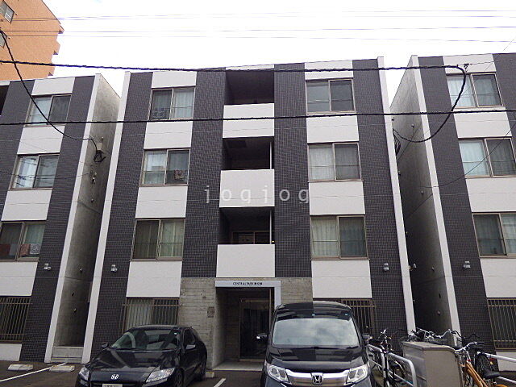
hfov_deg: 71.6
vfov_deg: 56.8
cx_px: 258
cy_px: 194
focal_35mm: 24
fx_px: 358
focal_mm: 4.25
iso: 100
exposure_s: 1/160
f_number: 3
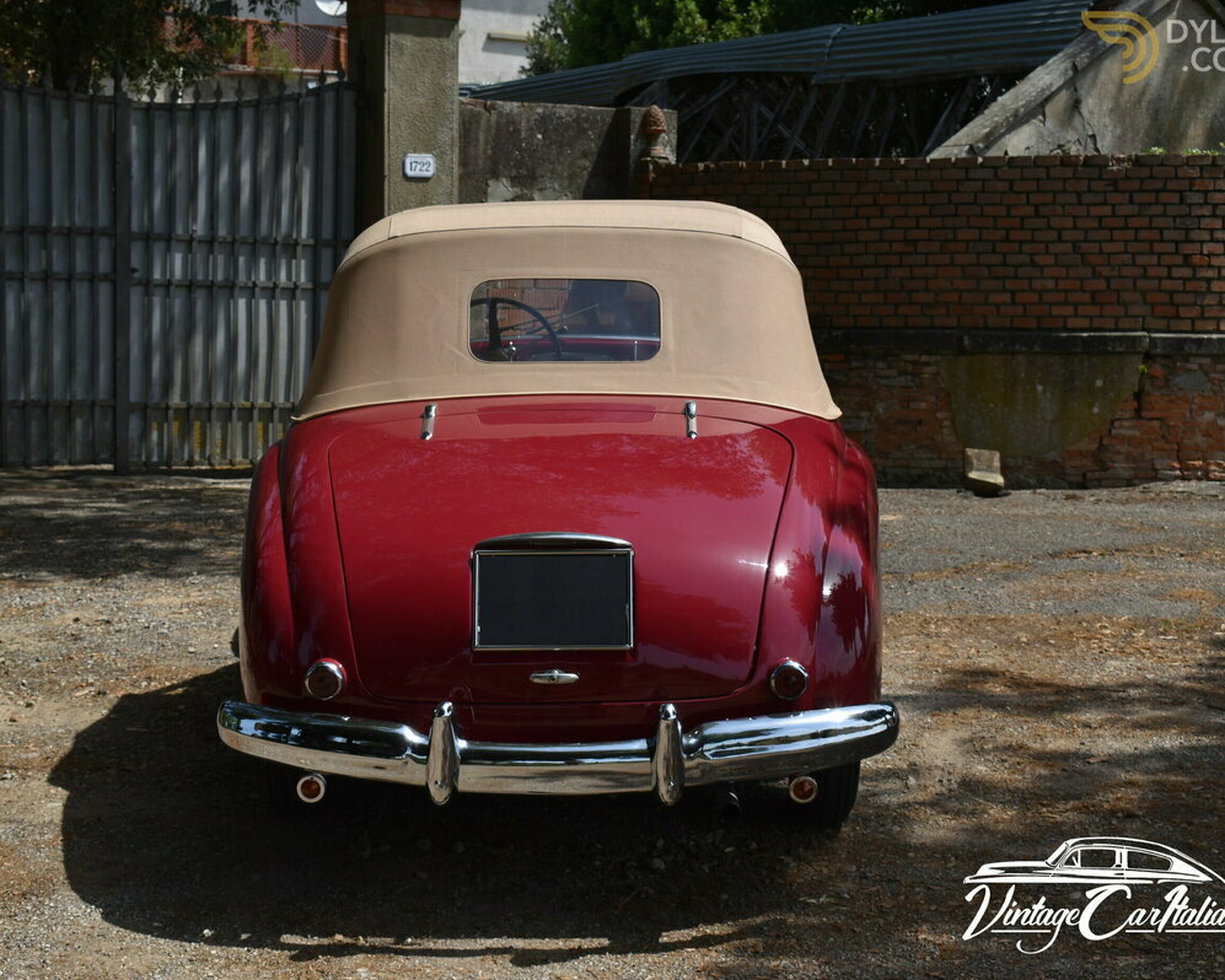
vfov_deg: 25.0
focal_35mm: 61
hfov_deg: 30.9
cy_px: 490
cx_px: 541
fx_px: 2212
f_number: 9
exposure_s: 1/320
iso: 100
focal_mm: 36
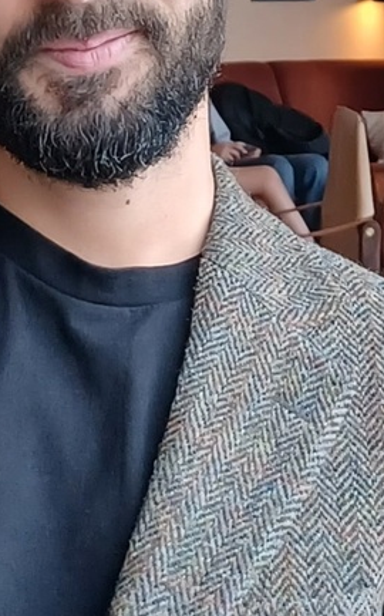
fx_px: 822
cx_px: 78
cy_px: 71
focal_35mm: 49
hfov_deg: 25.8
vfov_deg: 38.5
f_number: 1.8
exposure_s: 1/50
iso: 200
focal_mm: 4.6
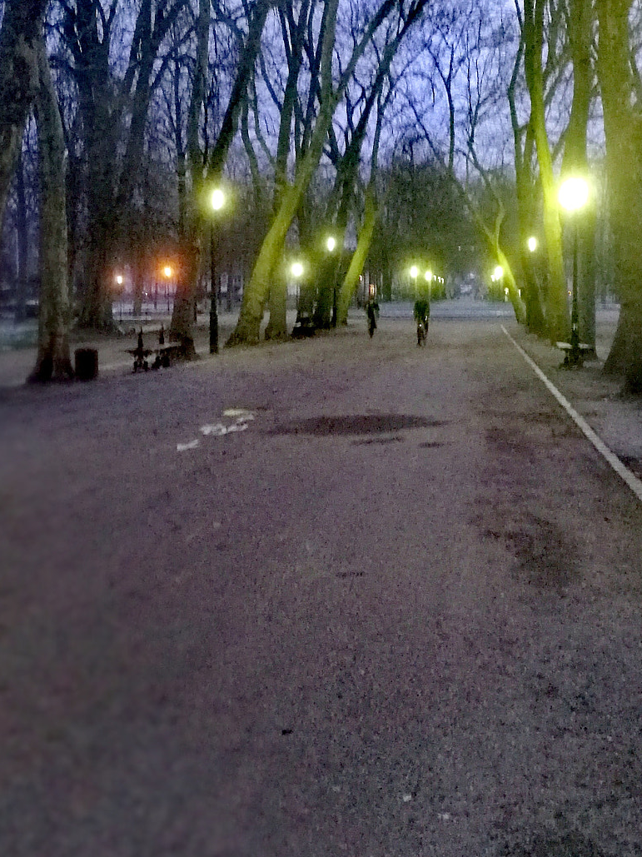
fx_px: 1039
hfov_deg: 33.9
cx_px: 444
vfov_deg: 44.6
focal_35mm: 42
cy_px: 356
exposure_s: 1/16.7
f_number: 2.2
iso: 800
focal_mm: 3.95
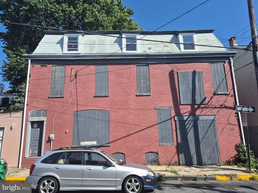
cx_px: 129
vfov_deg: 58.9
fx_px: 171
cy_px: 96
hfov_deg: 73.9
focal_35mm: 23
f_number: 1.8
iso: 25
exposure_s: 1/1776
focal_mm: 5.4
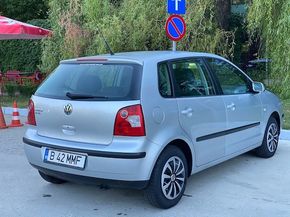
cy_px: 108
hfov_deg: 36.8
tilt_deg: -6.2
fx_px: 436
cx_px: 145
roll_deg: -0.2
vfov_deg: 28.0
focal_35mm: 52
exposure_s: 1/122
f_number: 2
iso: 25
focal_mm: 6
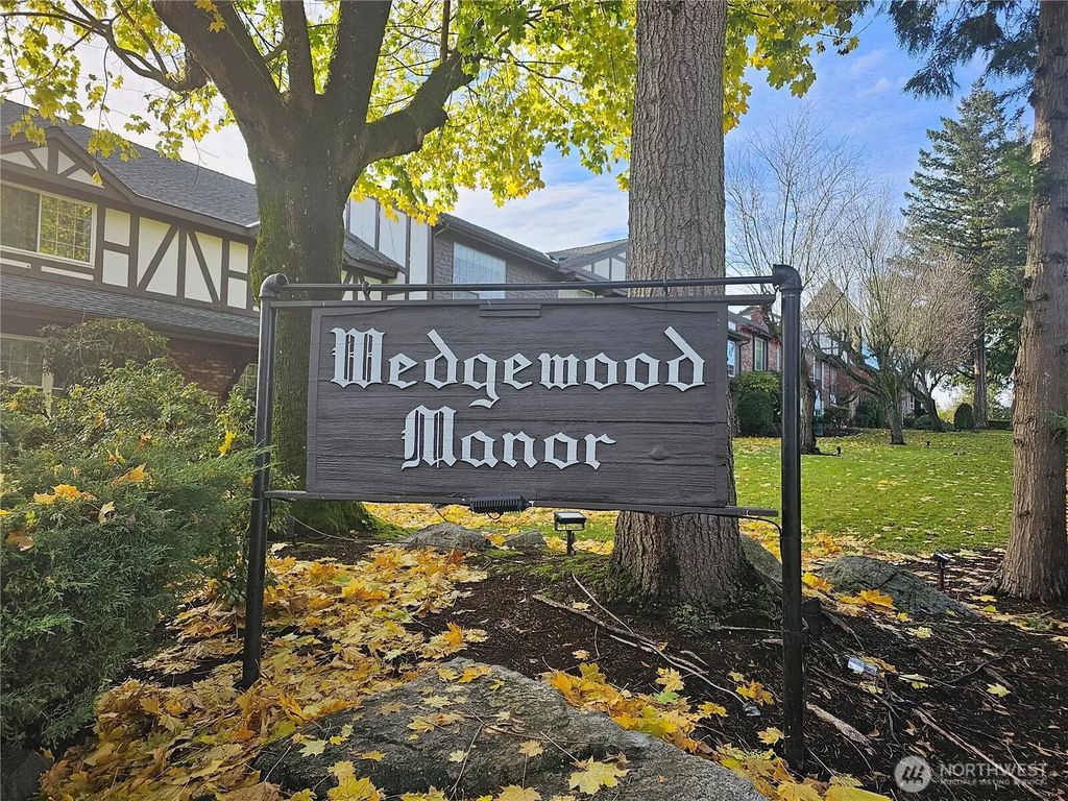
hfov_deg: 73.9
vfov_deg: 58.9
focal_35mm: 23
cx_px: 534
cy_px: 400
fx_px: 710
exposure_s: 1/370
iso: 20
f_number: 1.7
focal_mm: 6.3
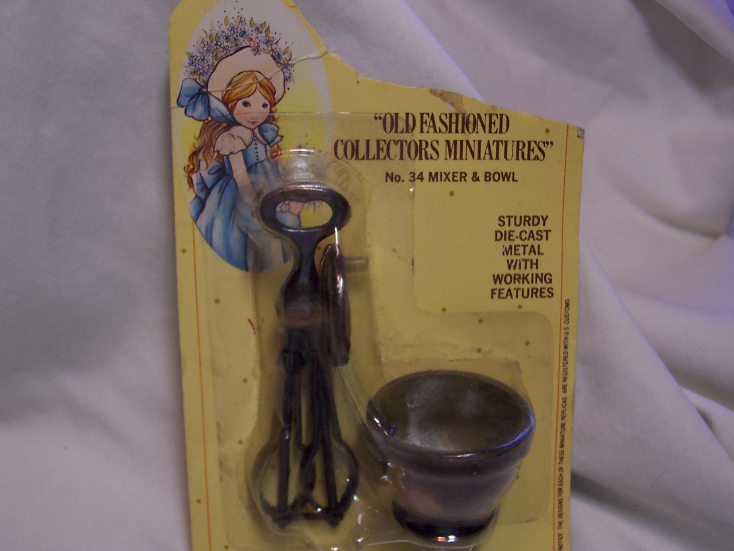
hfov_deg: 50.1
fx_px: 785
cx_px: 367
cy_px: 276
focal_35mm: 37
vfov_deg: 38.7
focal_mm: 5.6
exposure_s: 1/45
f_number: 2.8
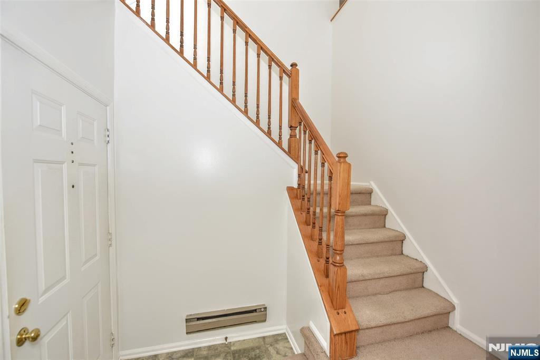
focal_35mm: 15
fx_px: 225
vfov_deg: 77.3
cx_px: 270
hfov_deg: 100.4
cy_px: 180
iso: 800
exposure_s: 1/60
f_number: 3.2
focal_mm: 15
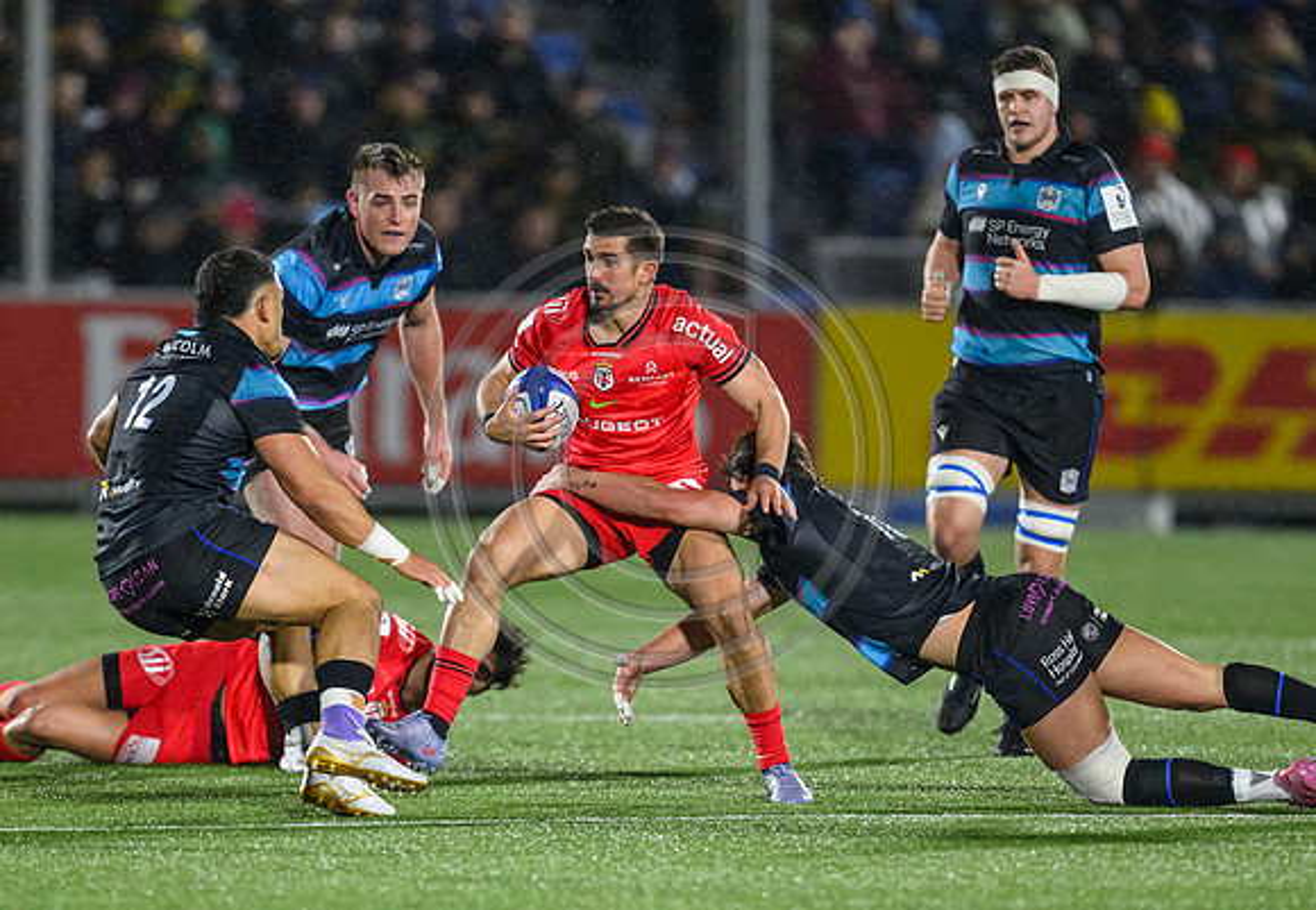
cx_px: 676
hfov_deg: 3.0
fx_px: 24823
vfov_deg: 2.1
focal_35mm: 671
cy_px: 680
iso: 5000
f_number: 3.2
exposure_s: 1/2500
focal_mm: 400
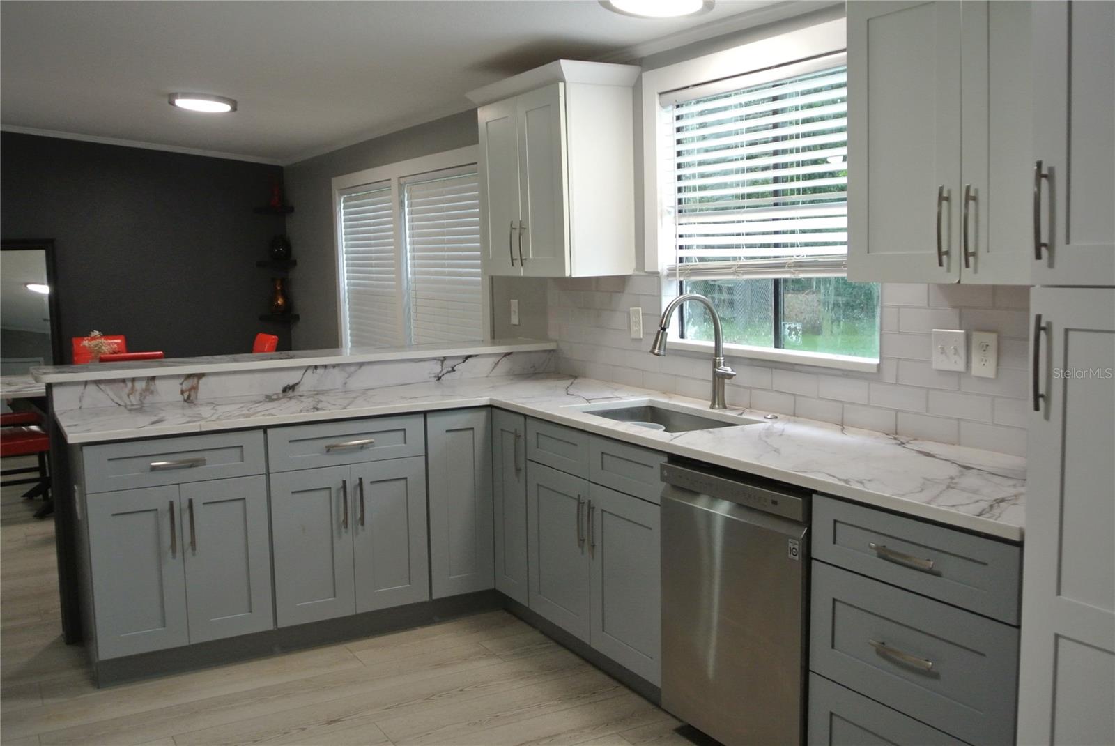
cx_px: 558
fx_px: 1054
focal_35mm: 34
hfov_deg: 55.8
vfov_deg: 39.0
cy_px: 373
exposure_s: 1/60
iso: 560
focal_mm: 12.7
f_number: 3.8
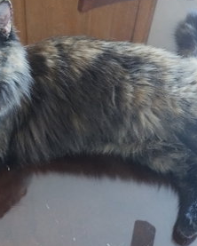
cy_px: 103
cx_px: 43
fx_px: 320
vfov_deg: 41.9
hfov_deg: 33.3
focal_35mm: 44
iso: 797
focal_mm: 4.71
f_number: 1.7
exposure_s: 1/20
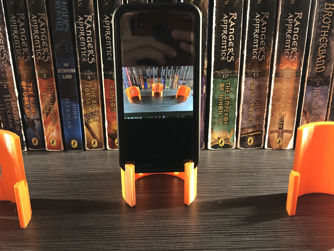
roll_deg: -0.9
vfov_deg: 35.1
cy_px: 126
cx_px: 161
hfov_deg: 45.8
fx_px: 396
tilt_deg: -22.9
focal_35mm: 41
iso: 100
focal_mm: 3.99
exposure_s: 1/7
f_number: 1.8
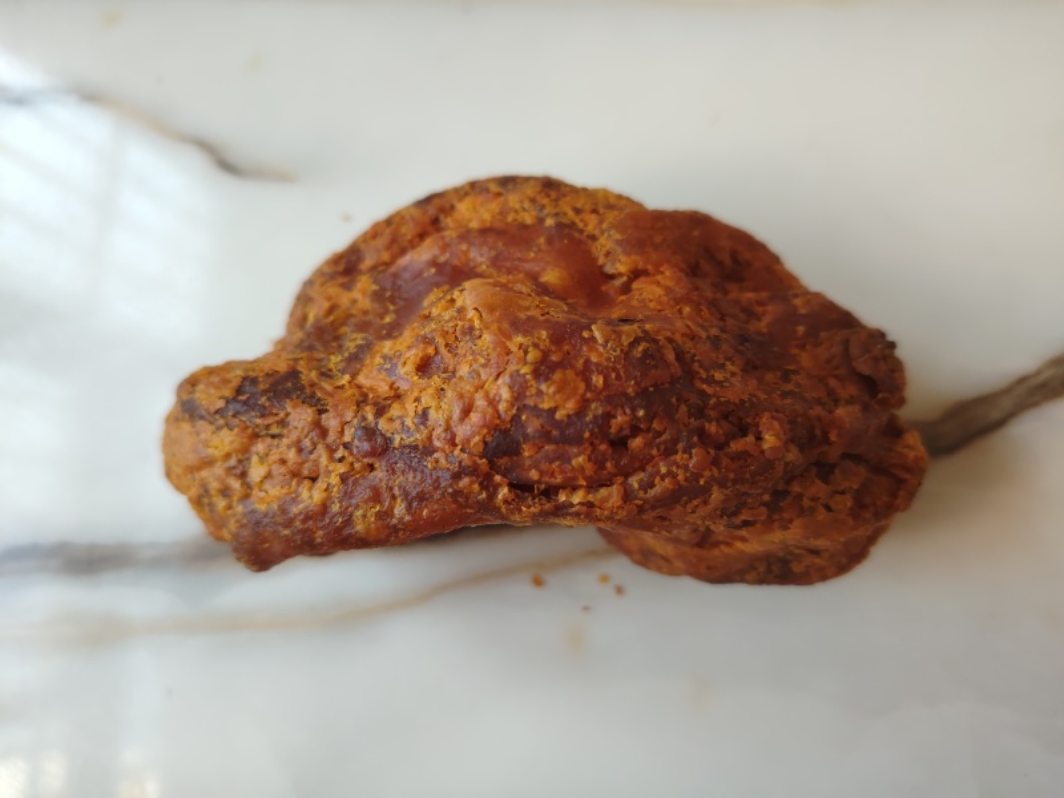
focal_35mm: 24
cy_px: 399
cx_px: 532
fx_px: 738
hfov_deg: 71.6
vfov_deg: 56.8
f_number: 1.75
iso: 2747
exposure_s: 1/400
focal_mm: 5.25
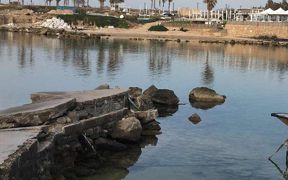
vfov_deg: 20.9
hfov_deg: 31.8
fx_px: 487
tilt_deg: -4.9
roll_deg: -2.4
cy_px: 71
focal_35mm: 62
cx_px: 245
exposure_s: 1/625
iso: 25
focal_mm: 4.15
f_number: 2.2
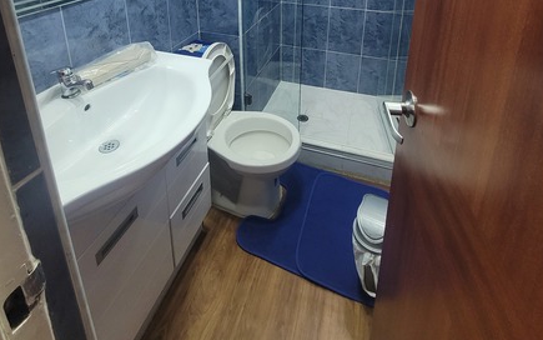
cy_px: 5
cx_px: 276
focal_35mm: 19
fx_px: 281
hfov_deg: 88.0
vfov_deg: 51.0
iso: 320
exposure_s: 1/60
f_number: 2.2
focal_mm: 2.2
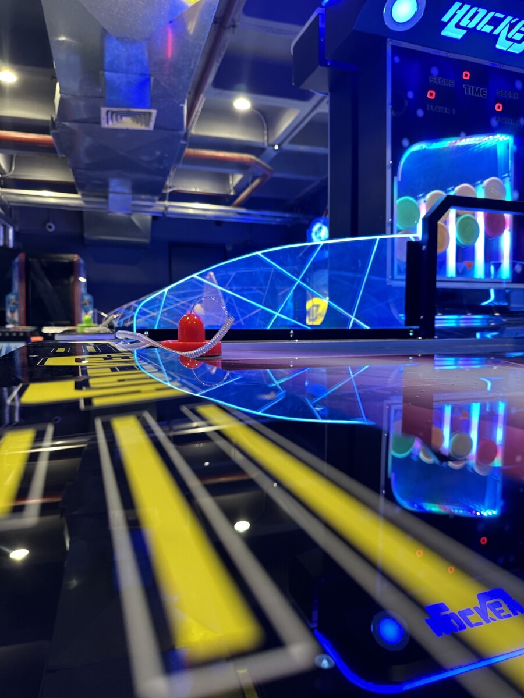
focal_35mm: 24
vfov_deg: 71.6
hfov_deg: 56.8
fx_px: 484
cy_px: 349
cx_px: 262
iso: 400
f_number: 1.78
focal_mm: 6.86
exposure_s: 1/60
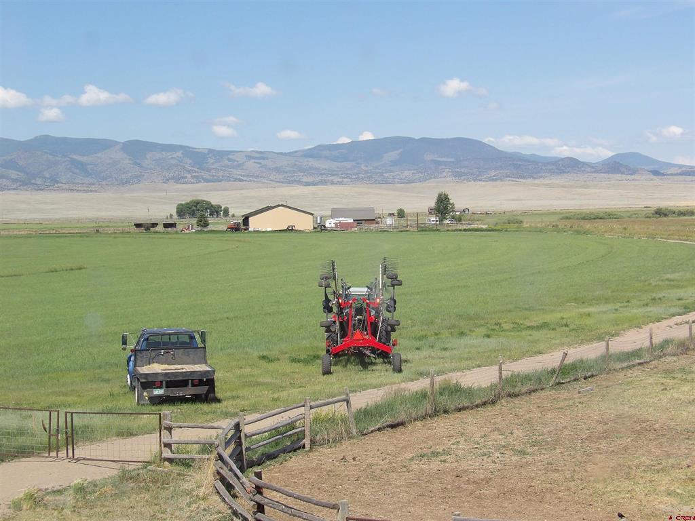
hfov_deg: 23.0
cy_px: 260
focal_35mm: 85
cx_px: 348
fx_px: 1707
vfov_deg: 17.4
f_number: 4.1
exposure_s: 1/541
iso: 100
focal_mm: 15.3
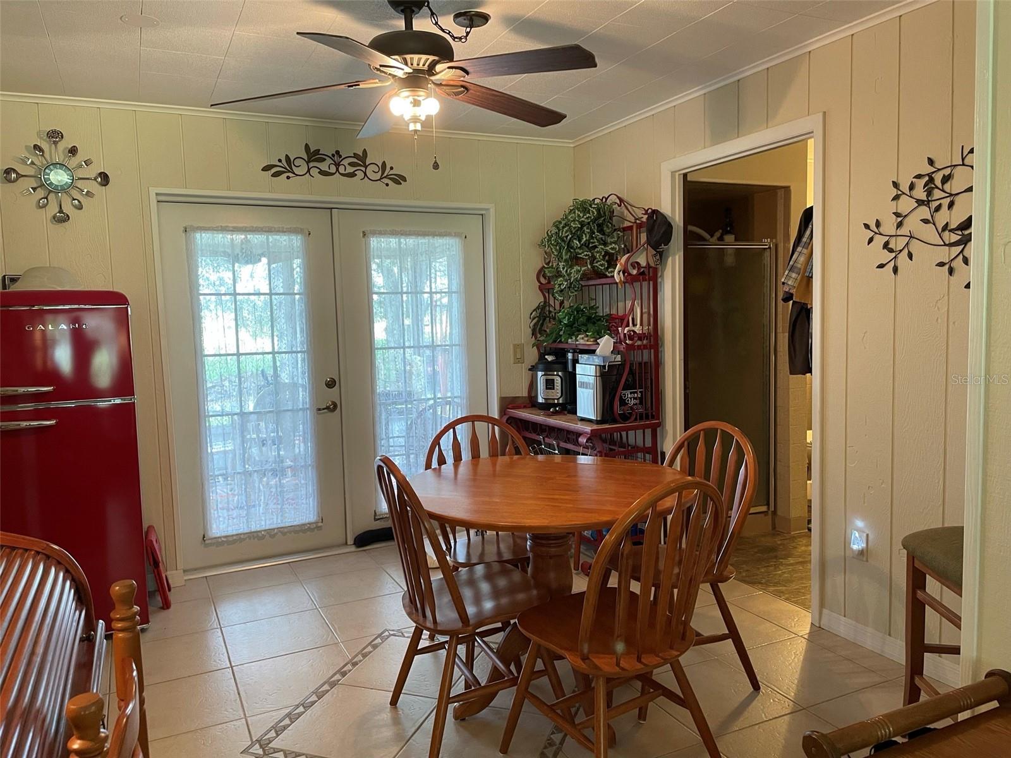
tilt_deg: -4.7
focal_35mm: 26
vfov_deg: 53.1
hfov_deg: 67.3
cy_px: 379
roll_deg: +1.7
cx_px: 506
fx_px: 759
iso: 200
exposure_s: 1/60
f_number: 1.6
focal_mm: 4.2
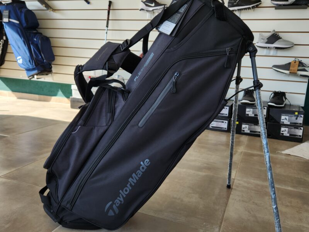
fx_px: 205
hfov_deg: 73.9
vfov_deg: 58.9
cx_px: 154
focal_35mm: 23
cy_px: 116
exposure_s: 1/180
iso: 32
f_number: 1.8
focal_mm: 5.4
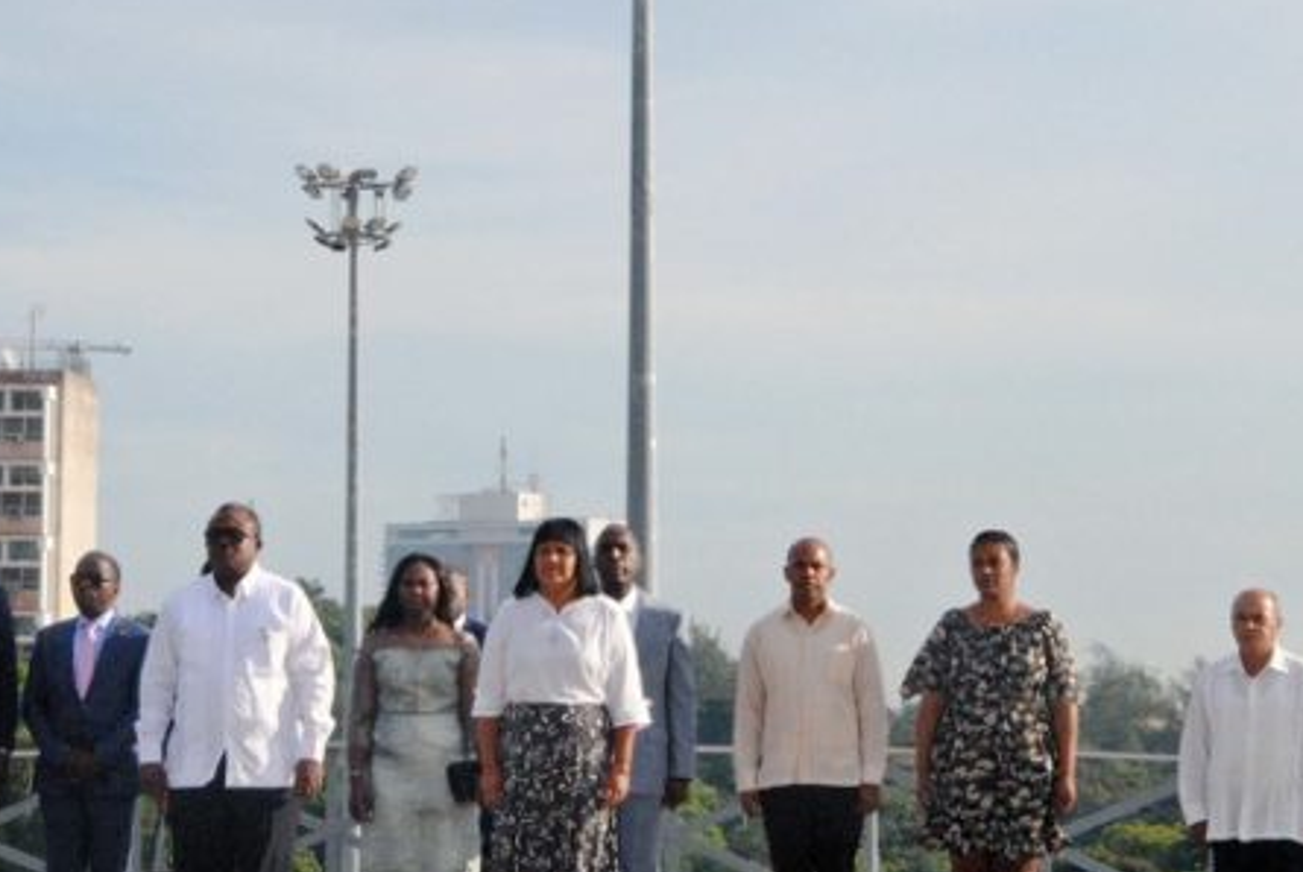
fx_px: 4748
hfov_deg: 15.6
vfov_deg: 10.5
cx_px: 344
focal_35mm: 131
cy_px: 433
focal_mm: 52
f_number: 14
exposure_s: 1/800
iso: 1600
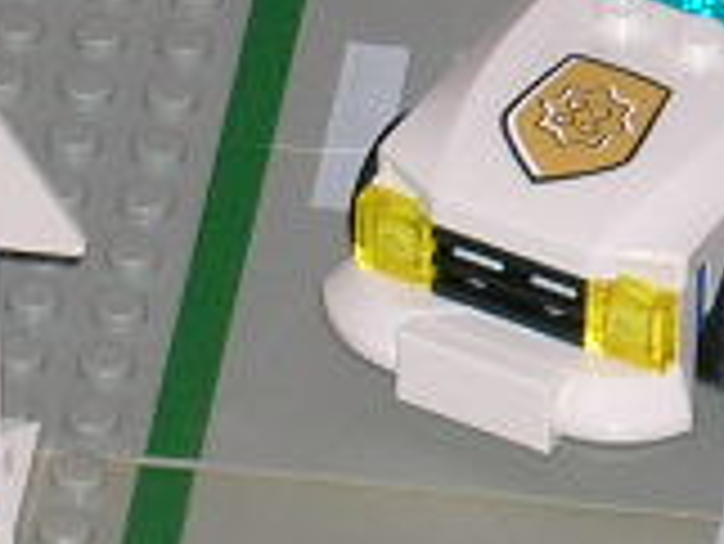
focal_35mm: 571
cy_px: -54
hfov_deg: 3.5
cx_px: 1012
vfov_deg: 2.6
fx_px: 11951
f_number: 4.5
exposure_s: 1/60.1
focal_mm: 15
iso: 50
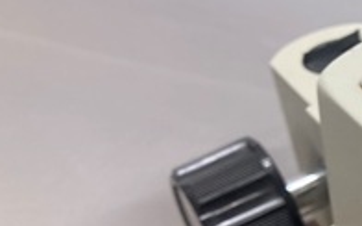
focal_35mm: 97
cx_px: 584
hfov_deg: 18.4
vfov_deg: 13.4
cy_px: 174
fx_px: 956
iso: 80
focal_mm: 3.99
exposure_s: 1/60
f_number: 1.8
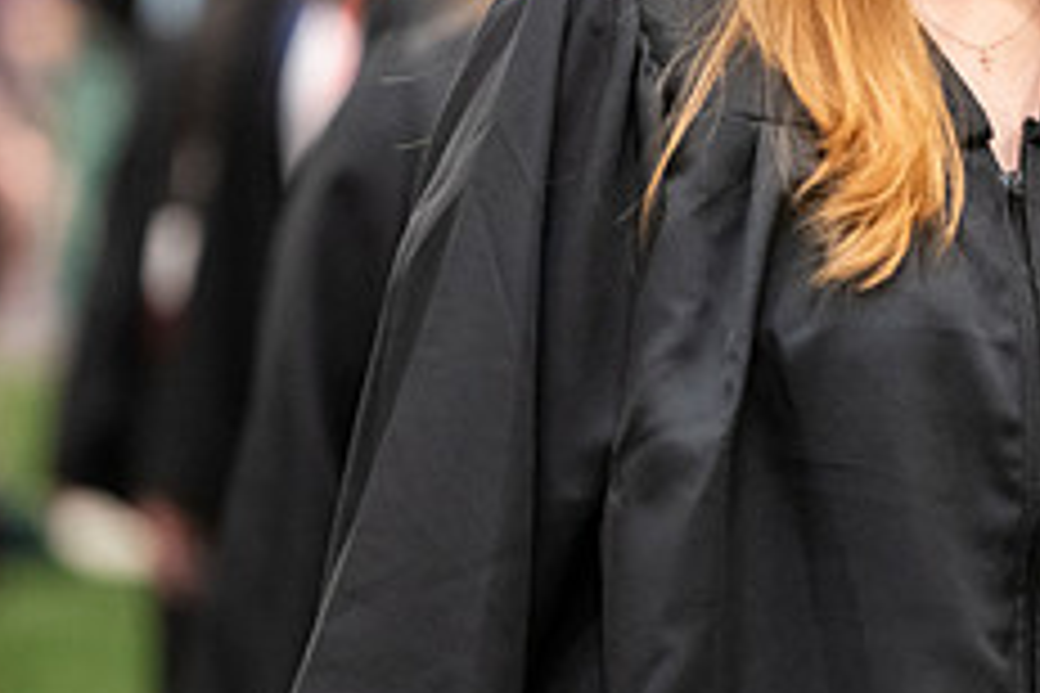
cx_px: 981
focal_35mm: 427
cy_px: -61
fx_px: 12335
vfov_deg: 3.2
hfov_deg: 4.8
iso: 3200
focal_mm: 170
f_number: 3.2
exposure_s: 1/200
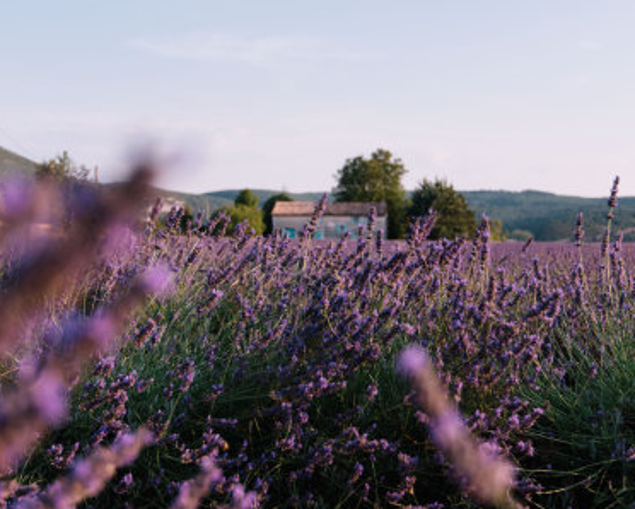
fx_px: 1015
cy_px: 258
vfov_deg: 28.1
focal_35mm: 54
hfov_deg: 34.7
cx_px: 324
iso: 250
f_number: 4
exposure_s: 1/800
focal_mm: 35
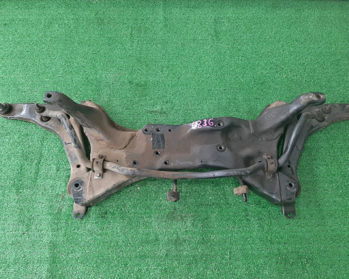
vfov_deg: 51.5
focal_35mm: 28
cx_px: 181
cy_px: 141
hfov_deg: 62.2
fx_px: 289
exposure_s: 1/50
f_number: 1.7
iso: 141
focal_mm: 3.93
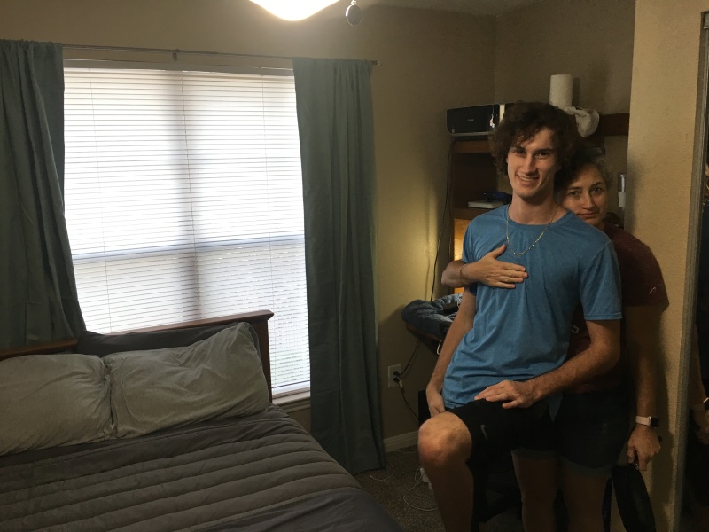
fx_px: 594
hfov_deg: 61.7
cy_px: 266
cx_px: 354
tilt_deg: -9.8
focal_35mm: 29
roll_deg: +2.0
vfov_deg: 48.2
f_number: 2.2
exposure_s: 1/30
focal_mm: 4.15
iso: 40
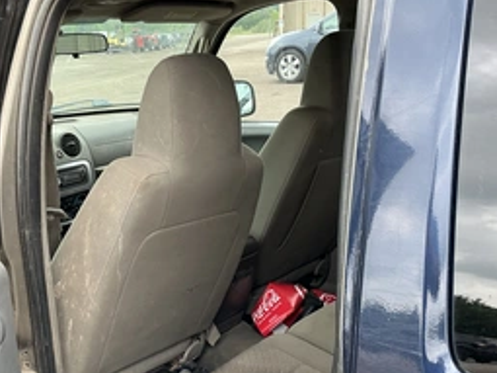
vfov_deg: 32.5
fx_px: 631
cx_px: 154
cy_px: 258
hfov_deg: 42.2
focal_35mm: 44
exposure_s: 1/122
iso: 25
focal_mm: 3
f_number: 1.8
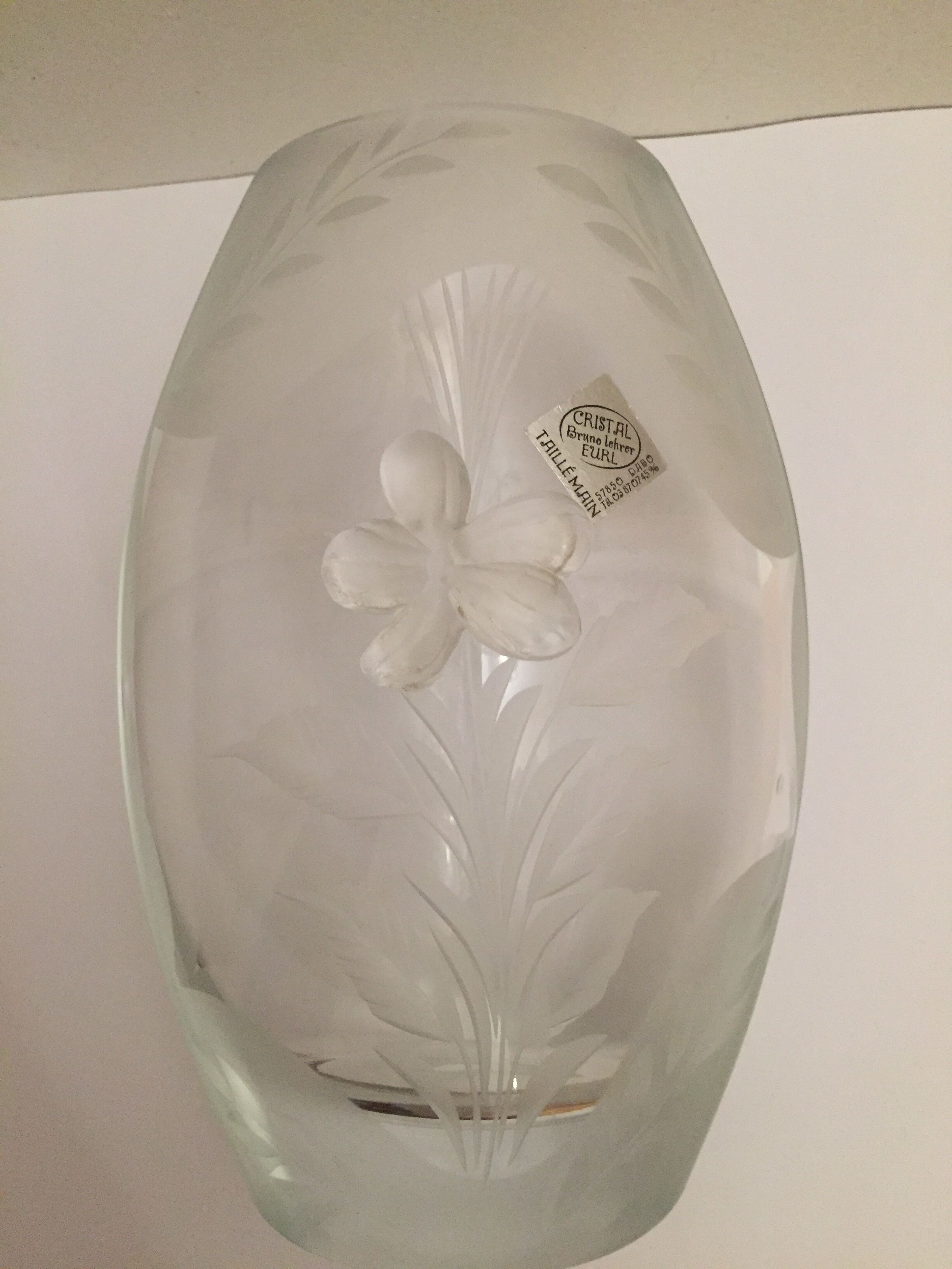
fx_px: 1063
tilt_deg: -77.2
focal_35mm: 29
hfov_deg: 48.2
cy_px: 634
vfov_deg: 61.7
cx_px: 476
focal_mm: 4.15
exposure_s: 1/20
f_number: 2.2
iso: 250
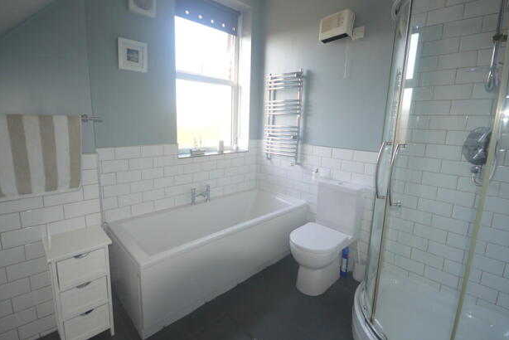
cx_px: 244
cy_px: 161
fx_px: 226
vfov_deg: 73.7
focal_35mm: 16
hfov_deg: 96.7
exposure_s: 1/60
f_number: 4
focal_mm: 10
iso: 450
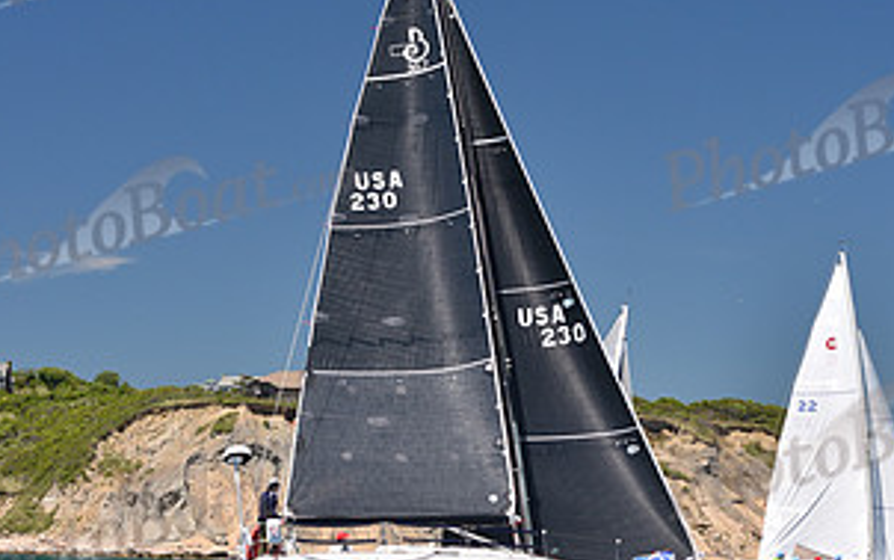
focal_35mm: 137
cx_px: 511
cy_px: 332
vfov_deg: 9.6
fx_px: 3339
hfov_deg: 15.2
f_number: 4.5
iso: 250
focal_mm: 70
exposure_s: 1/800
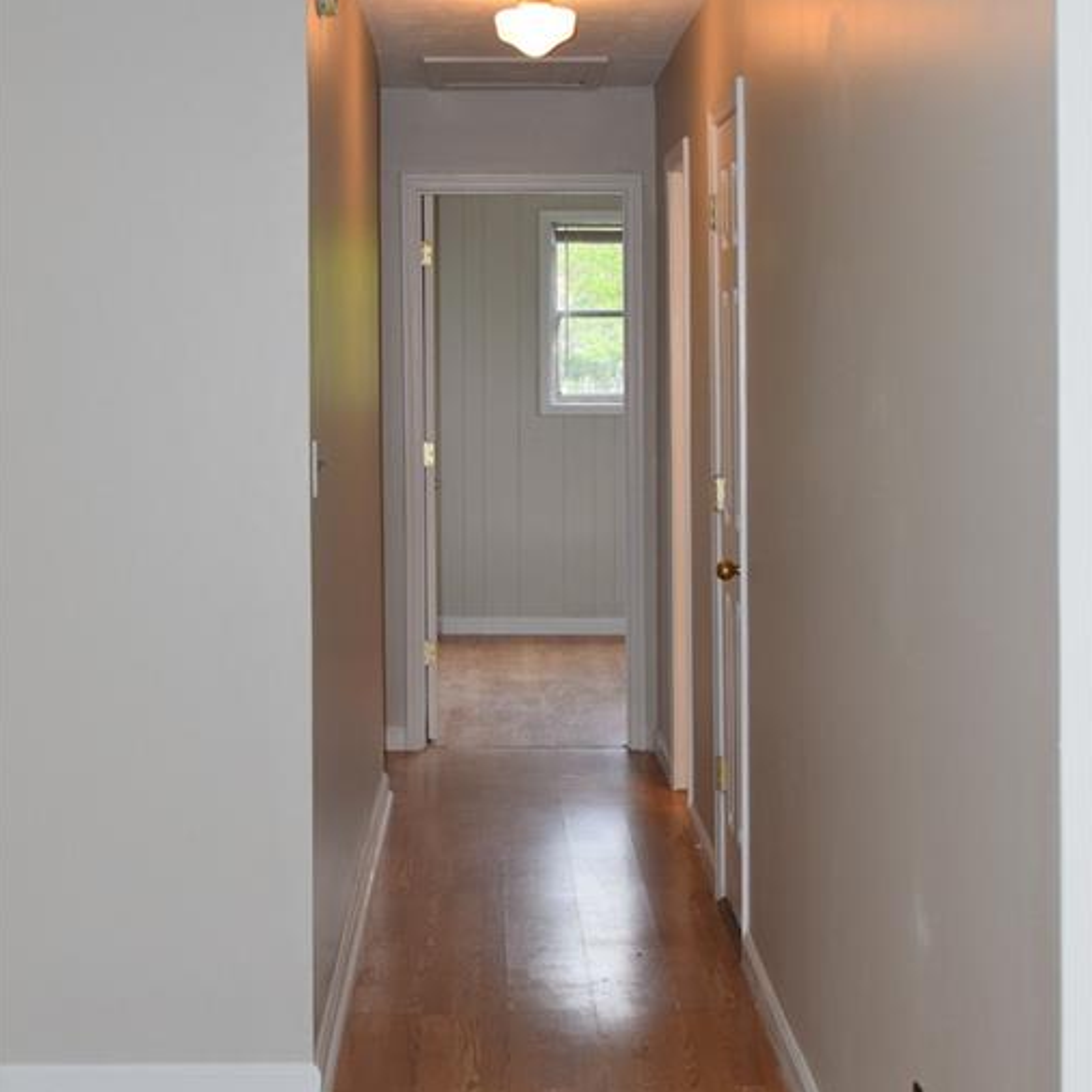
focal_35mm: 68
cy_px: 411
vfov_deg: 25.4
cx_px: 545
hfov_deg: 25.5
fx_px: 2414
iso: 800
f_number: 5
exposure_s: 1/100
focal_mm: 35
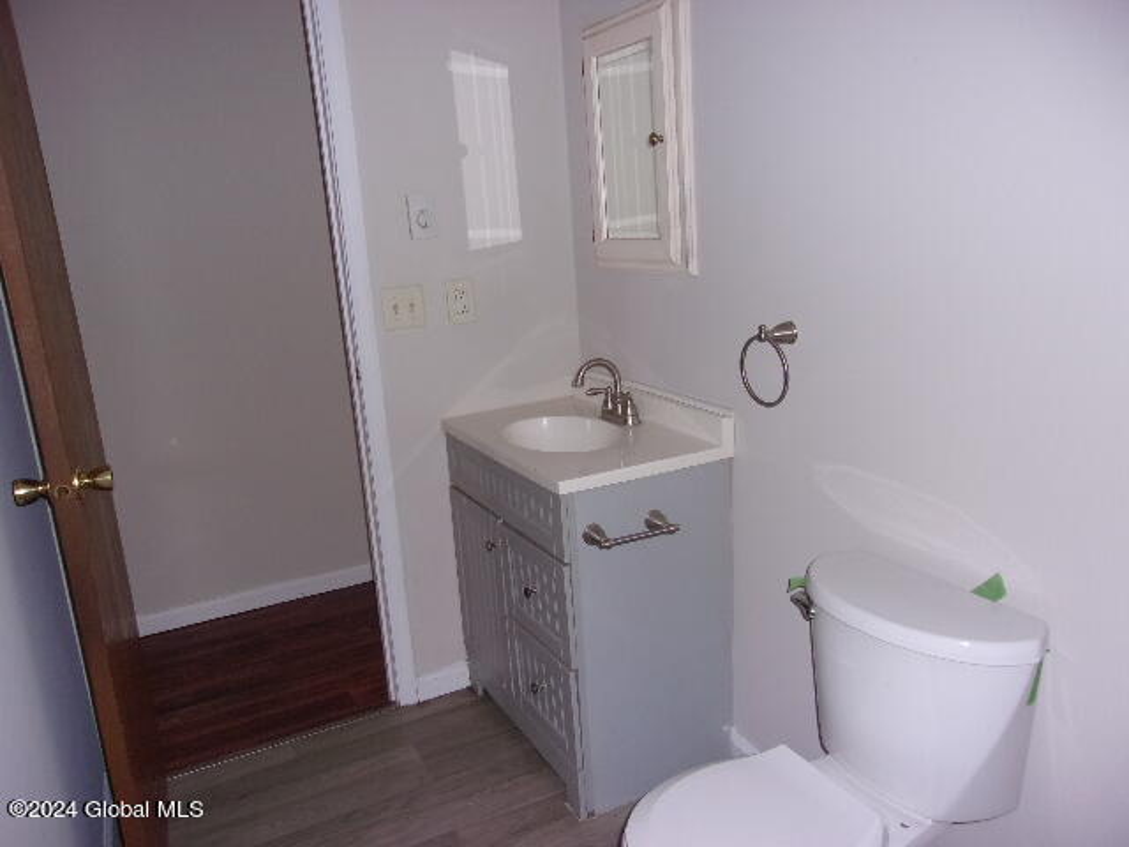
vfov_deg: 51.4
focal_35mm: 27
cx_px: 564
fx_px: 881
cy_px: 424
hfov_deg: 65.3
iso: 200
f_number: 3
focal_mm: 4.9
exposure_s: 1/34
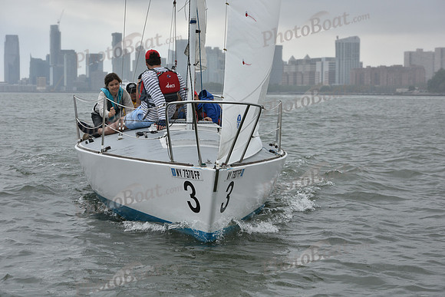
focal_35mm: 86
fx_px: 1063
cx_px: 222
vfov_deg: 15.9
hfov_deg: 23.6
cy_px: 148
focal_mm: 86
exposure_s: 1/800
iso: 400
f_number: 7.1
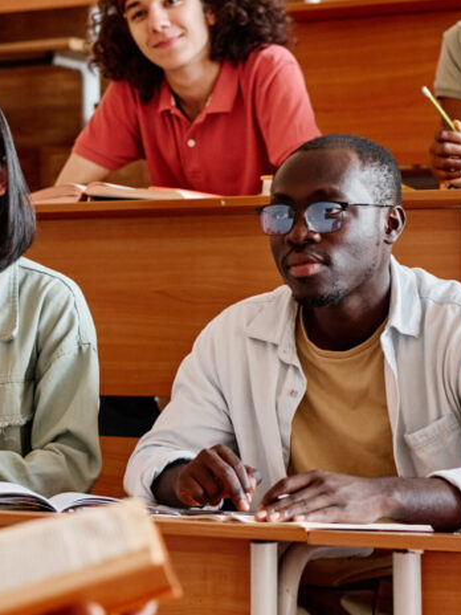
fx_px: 2184
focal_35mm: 123
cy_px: 304
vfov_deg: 16.0
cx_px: 53
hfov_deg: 12.0
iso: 800
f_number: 2.8
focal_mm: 58
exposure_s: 1/160
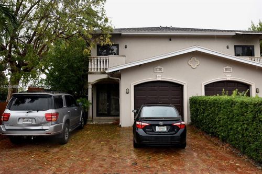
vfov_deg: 47.9
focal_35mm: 27
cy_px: 87
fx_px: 196
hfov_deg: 67.4
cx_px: 131
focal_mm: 18
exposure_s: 1/200
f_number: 7.1
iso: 400
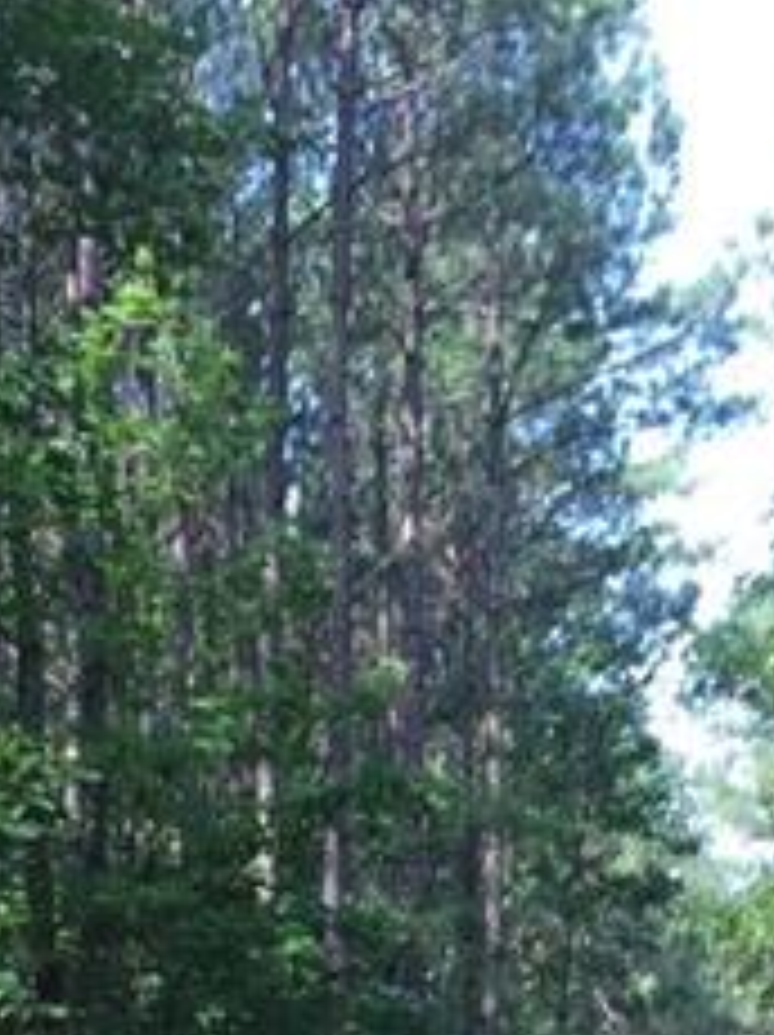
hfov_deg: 15.2
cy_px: 1287
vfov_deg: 19.0
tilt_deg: -2.3
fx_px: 2897
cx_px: 482
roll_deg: +0.1
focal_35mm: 97
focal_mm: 4.15
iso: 32
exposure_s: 1/159
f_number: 2.2
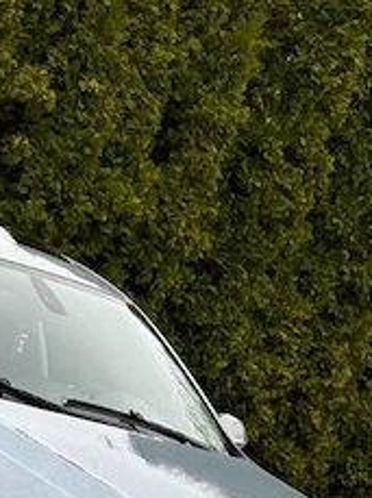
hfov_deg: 8.0
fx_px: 2615
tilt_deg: -5.4
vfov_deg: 10.8
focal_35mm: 182
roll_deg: -17.0
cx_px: -117
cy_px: 485
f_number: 1.6
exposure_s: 1/756
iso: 50
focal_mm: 5.96
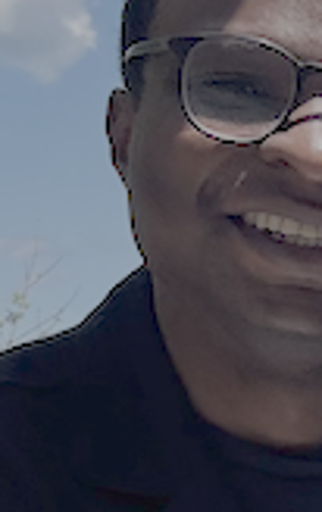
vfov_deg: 14.9
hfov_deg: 10.0
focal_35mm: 129
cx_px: 419
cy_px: 779
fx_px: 1805
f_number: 1.9
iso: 25
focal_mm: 2.69
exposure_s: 1/981
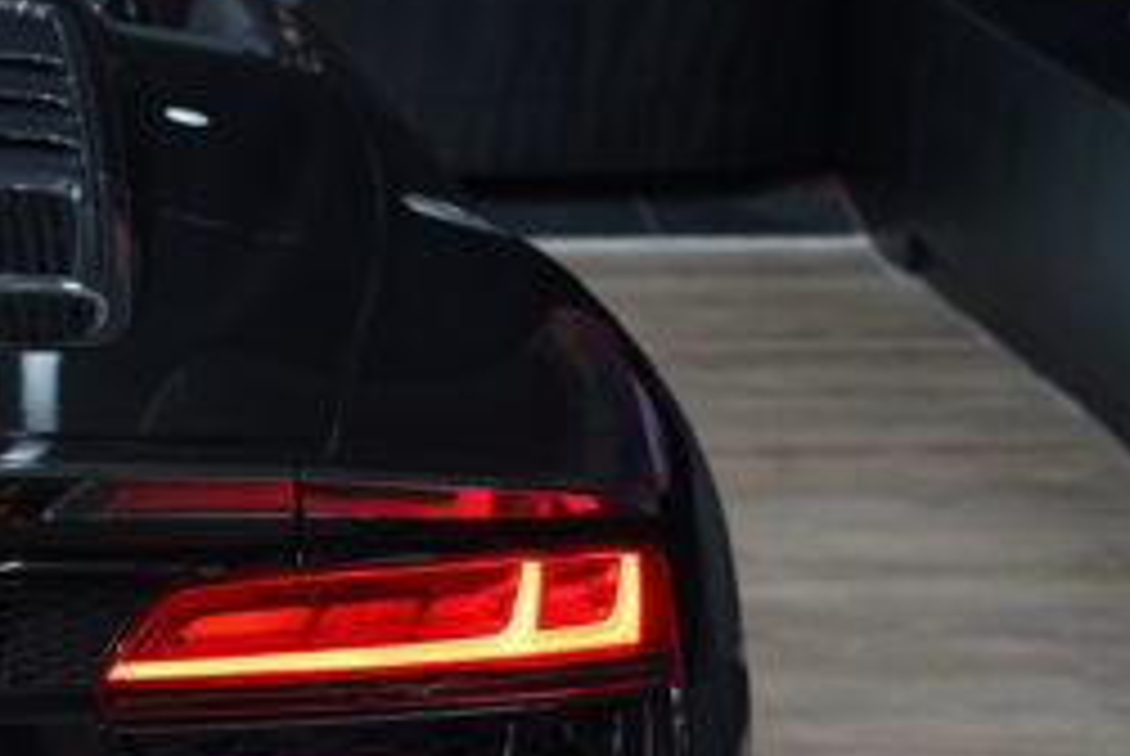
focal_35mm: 164
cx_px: -369
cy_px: 472
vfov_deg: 8.4
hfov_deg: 12.1
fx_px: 5158
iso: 640
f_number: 3.2
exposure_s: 1/80
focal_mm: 53.7
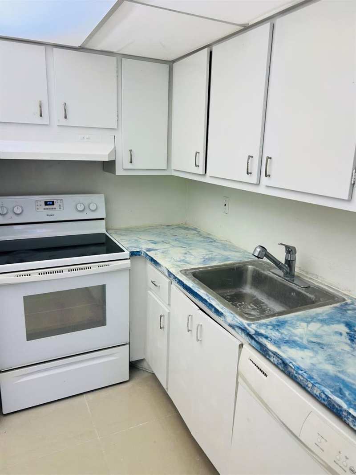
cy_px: 238
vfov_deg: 67.3
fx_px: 356
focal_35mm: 26
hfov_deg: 53.1
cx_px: 178
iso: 64
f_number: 1.5
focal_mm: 5.7
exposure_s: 1/120
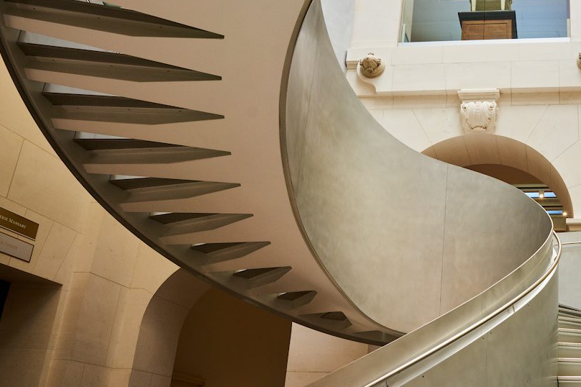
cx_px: 502
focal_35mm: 39
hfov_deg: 45.7
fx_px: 629
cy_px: 217
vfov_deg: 34.1
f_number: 8
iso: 200
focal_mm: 21
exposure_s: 1/15
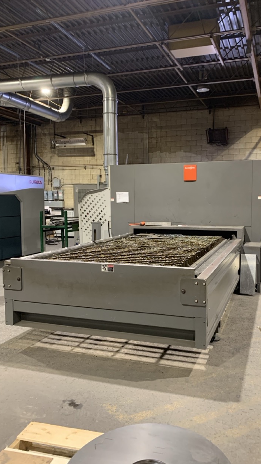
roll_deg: +1.0
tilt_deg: -4.6
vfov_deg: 66.1
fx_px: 357
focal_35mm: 29
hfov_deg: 40.0
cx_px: 157
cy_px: 229
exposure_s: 1/40
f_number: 1.8
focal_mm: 4.25
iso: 400
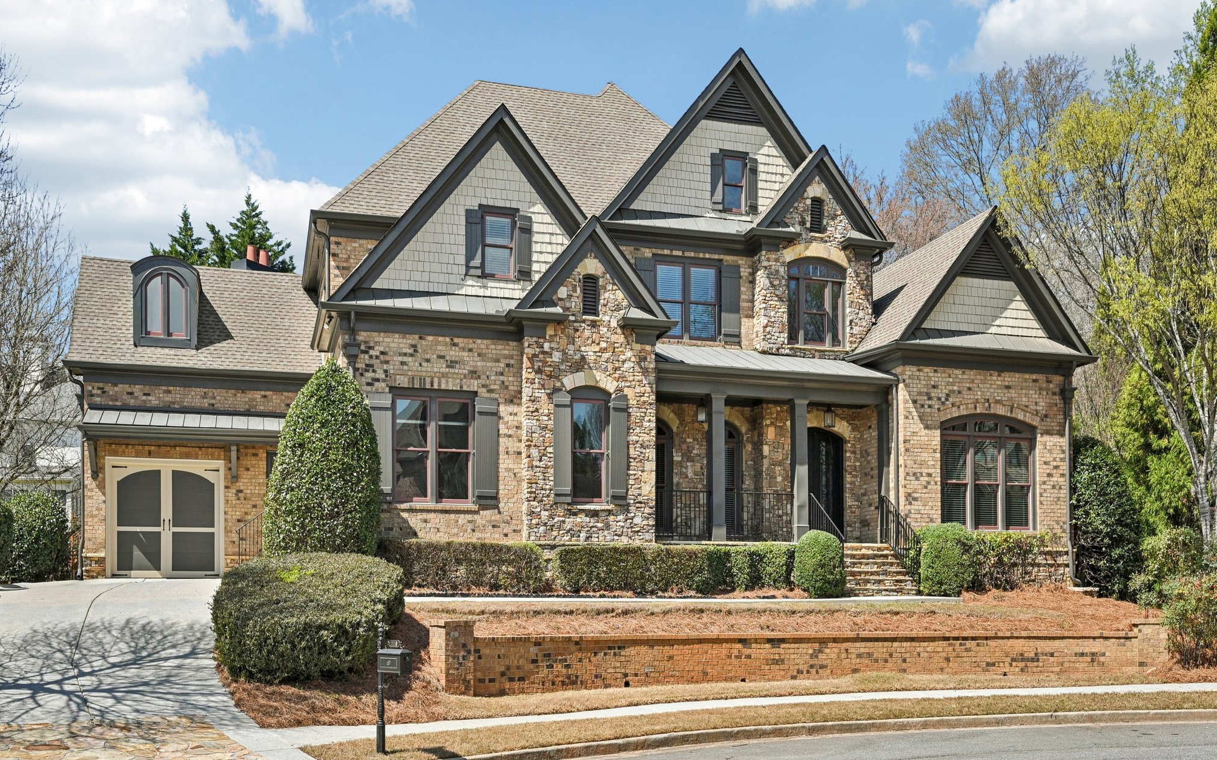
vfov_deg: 46.0
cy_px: 405
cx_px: 599
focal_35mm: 27
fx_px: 895
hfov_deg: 68.4
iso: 100
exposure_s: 1/320
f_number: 8
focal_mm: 26
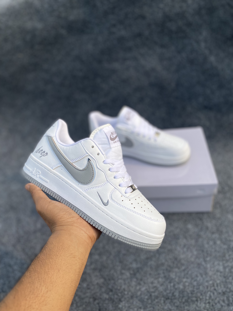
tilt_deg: -38.7
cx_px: 116
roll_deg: +11.3
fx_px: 233
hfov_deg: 53.1
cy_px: 156
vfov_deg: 67.3
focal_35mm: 26
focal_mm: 4.25
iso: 32
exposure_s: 1/2105
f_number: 1.8
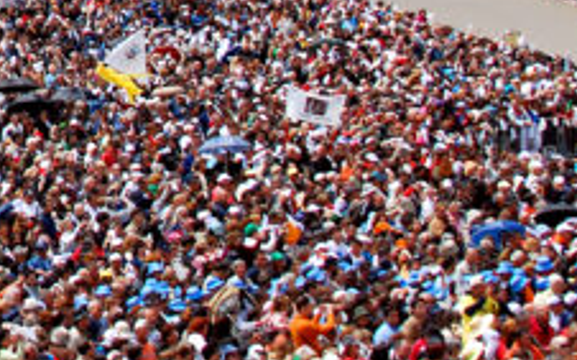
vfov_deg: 3.7
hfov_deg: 5.8
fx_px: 5595
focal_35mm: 356
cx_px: -327
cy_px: -271
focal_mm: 70
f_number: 5
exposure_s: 1/1250
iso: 200
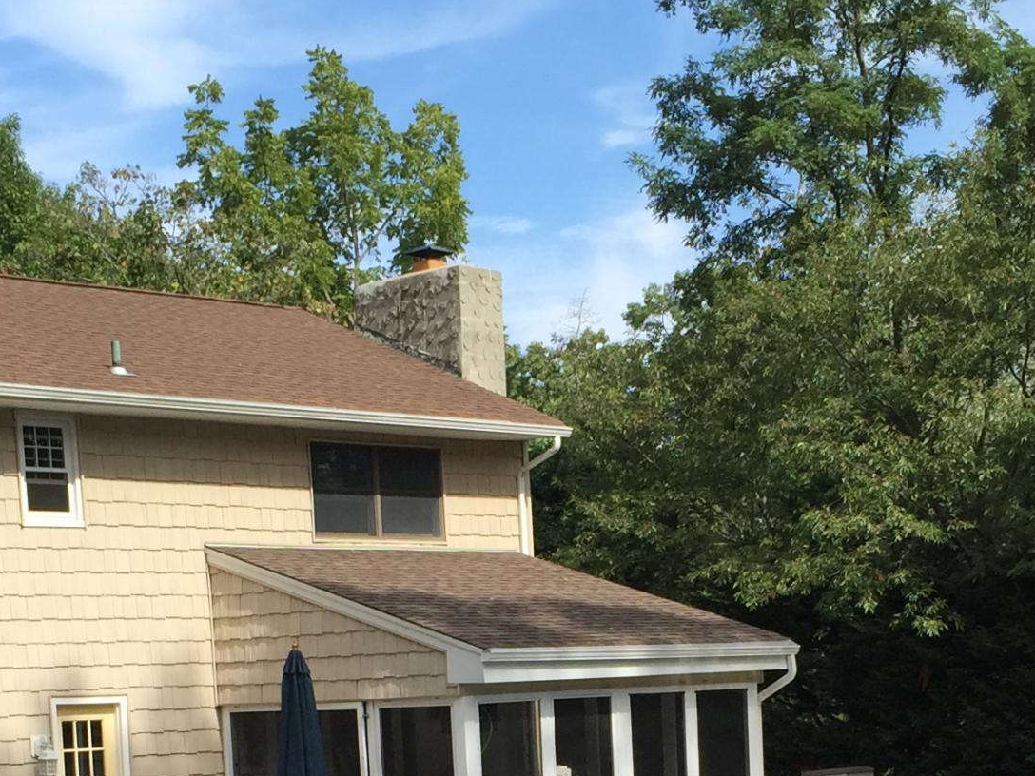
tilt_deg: -4.7
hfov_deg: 24.4
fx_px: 2392
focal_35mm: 80
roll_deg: +1.6
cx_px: 587
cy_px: 884
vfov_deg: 17.7
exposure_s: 1/1068
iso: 32
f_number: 2.2
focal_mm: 4.15
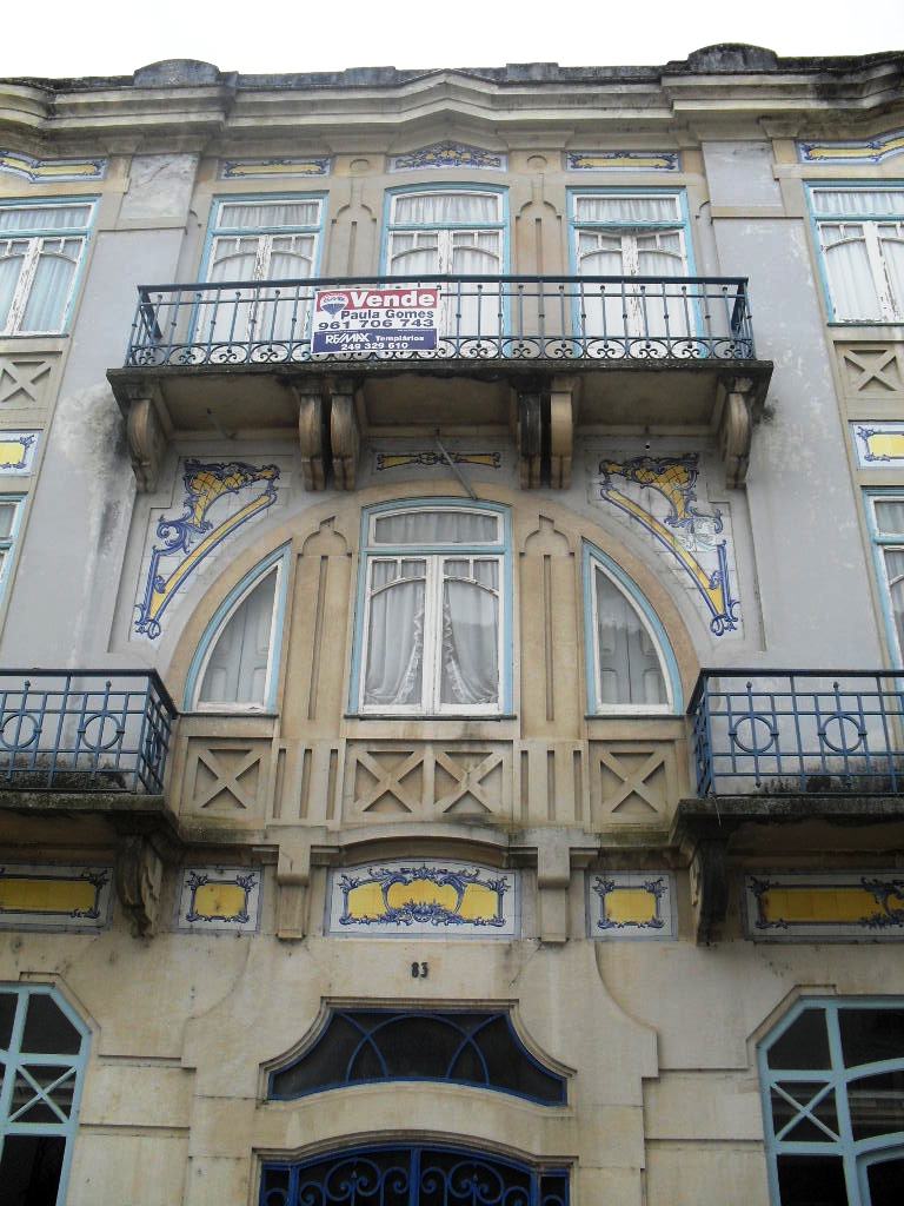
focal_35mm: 35
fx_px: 1219
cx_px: 452
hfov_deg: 40.7
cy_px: 603
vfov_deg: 52.6
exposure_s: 1/350
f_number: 3.2
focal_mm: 6.3
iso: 100
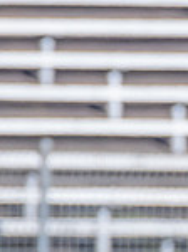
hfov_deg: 0.4
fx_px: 30108
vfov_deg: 0.5
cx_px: 482
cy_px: 231
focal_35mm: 4146
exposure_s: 1/1600
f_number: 9
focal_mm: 600
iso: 800
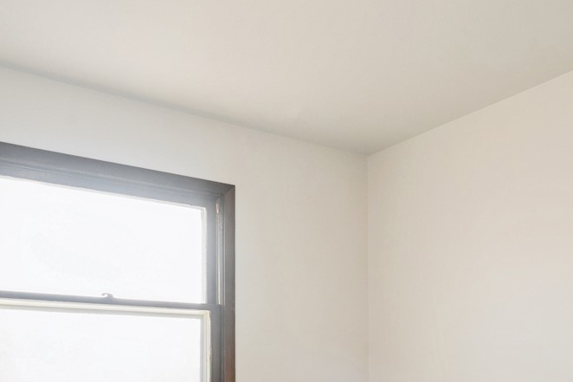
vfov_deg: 30.3
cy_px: 382
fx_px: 652
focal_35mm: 41
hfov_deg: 47.2
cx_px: 334
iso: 400
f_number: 10
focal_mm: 16
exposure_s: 1/15
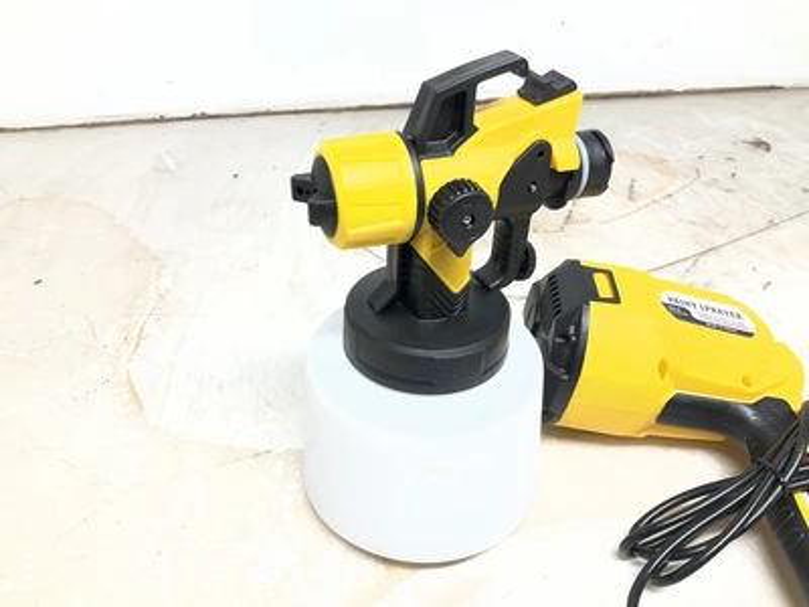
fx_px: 678
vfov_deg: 48.2
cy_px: 304
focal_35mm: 29
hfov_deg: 61.7
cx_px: 404
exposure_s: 1/120
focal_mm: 3
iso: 20
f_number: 1.8
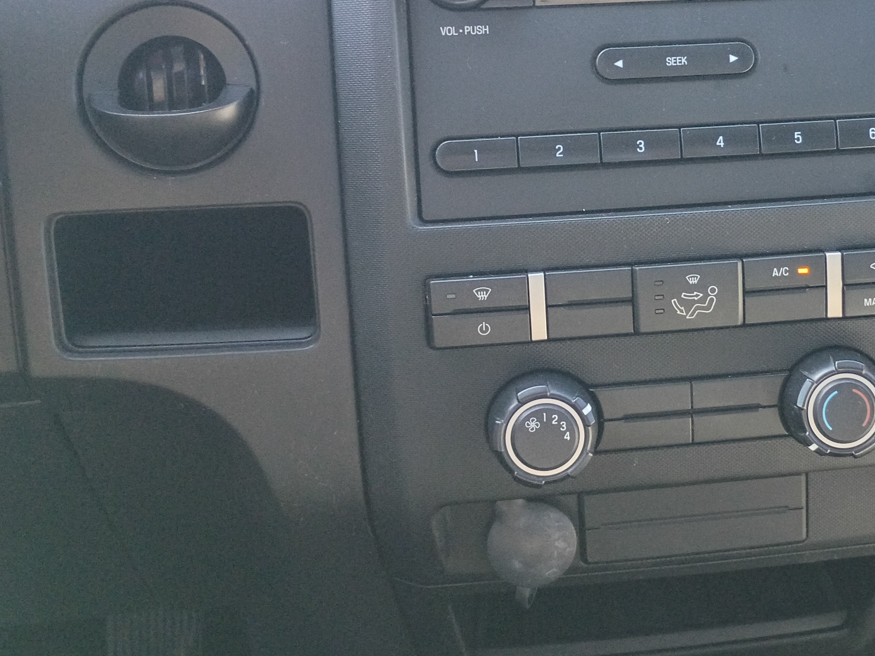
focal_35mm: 56
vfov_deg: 25.8
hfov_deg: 33.0
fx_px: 1416
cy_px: 163
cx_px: 745
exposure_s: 1/60
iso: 356
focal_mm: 4.27
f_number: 1.8
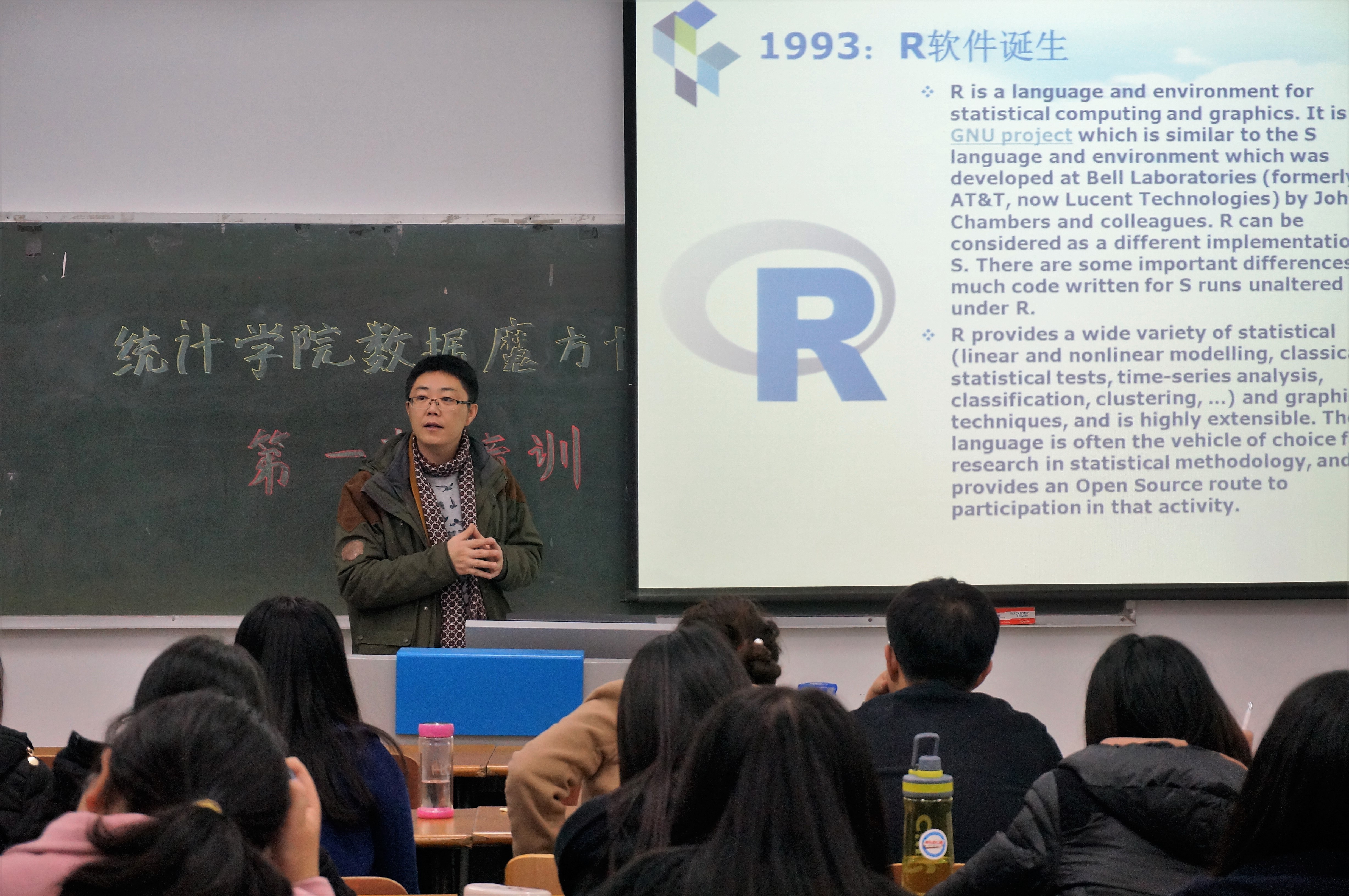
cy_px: 448
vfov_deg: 18.1
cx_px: 674
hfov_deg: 27.0
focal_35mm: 75
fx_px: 2807
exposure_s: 1/80
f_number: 5.6
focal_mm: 50
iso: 1250
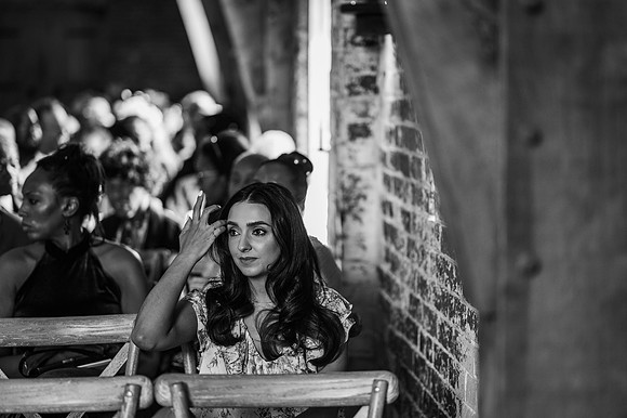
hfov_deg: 23.9
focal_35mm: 85
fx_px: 1480
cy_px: 209
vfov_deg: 16.1
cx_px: 314
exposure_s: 1/200
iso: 450
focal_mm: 85
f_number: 1.8
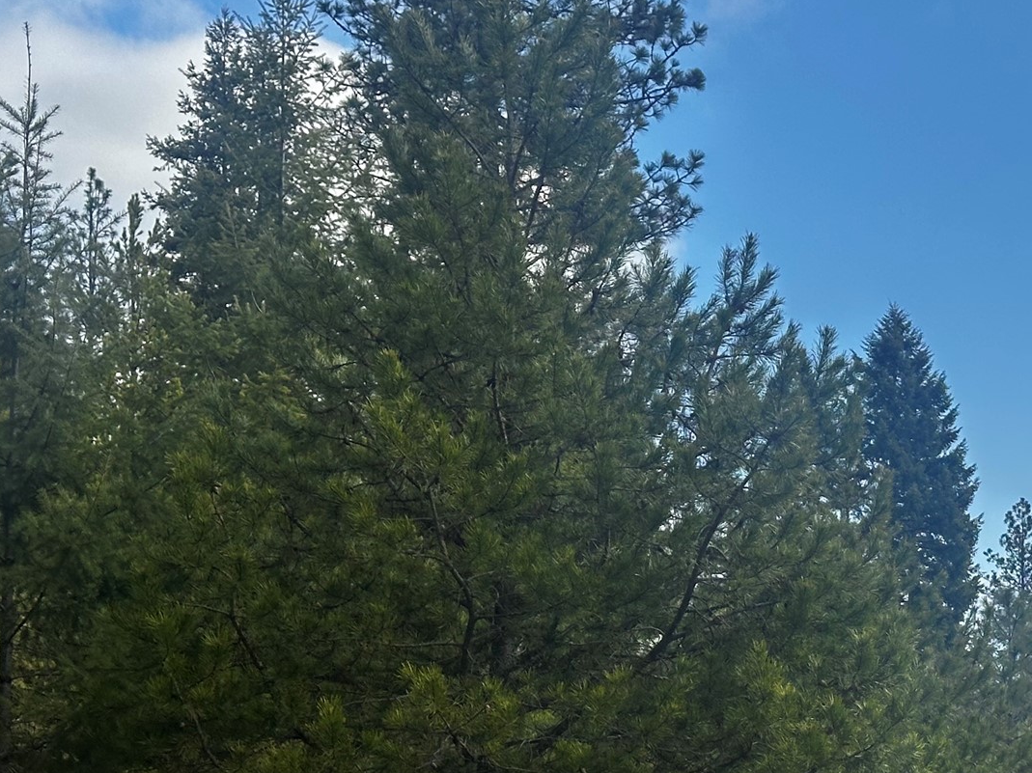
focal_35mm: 92
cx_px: 939
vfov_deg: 15.9
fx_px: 2742
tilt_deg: +7.4
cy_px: 627
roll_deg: -0.1
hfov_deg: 20.8
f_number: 1.78
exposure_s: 1/2304
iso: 64
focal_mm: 6.86
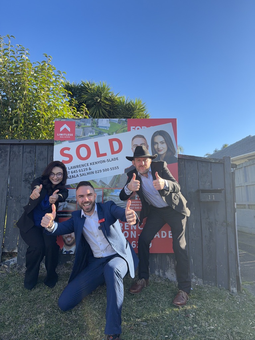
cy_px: 170
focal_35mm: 24
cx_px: 128
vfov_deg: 71.6
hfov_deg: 56.8
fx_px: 236
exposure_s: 1/1727
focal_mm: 6.76
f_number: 1.78
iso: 100
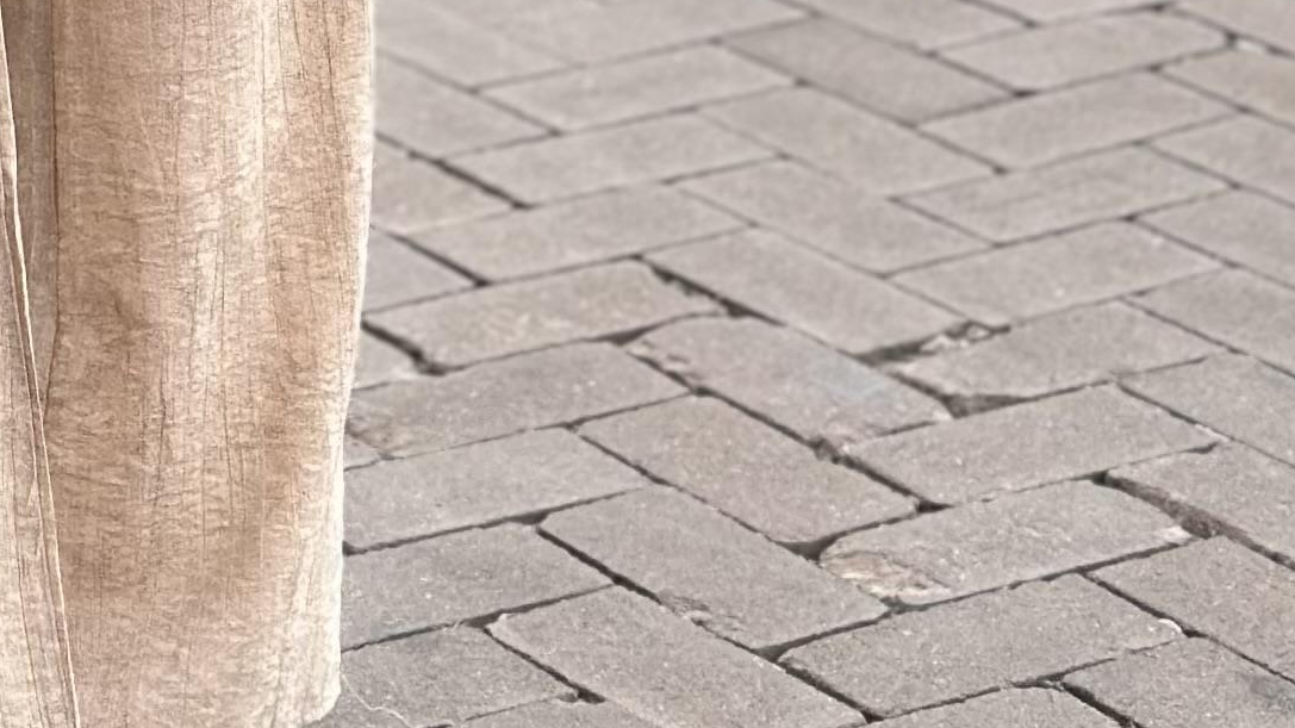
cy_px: -1023
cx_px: -98
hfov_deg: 11.0
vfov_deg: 6.0
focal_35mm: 194
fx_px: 6660
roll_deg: -0.2
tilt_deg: -4.6
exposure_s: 1/2304
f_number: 1.78
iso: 100
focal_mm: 6.86
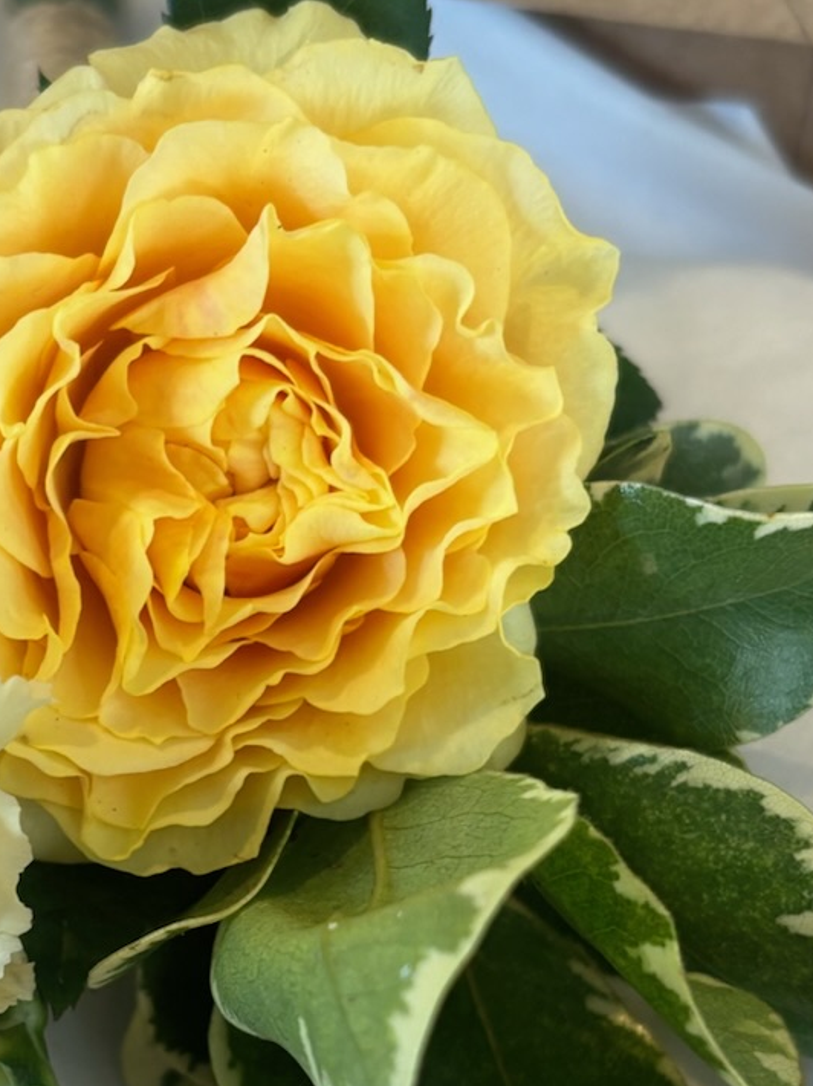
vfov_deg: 25.8
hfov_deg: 19.5
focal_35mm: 75
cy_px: 757
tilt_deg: -53.6
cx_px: 188
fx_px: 2350
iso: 80
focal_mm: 5.96
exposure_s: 1/60
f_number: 1.6
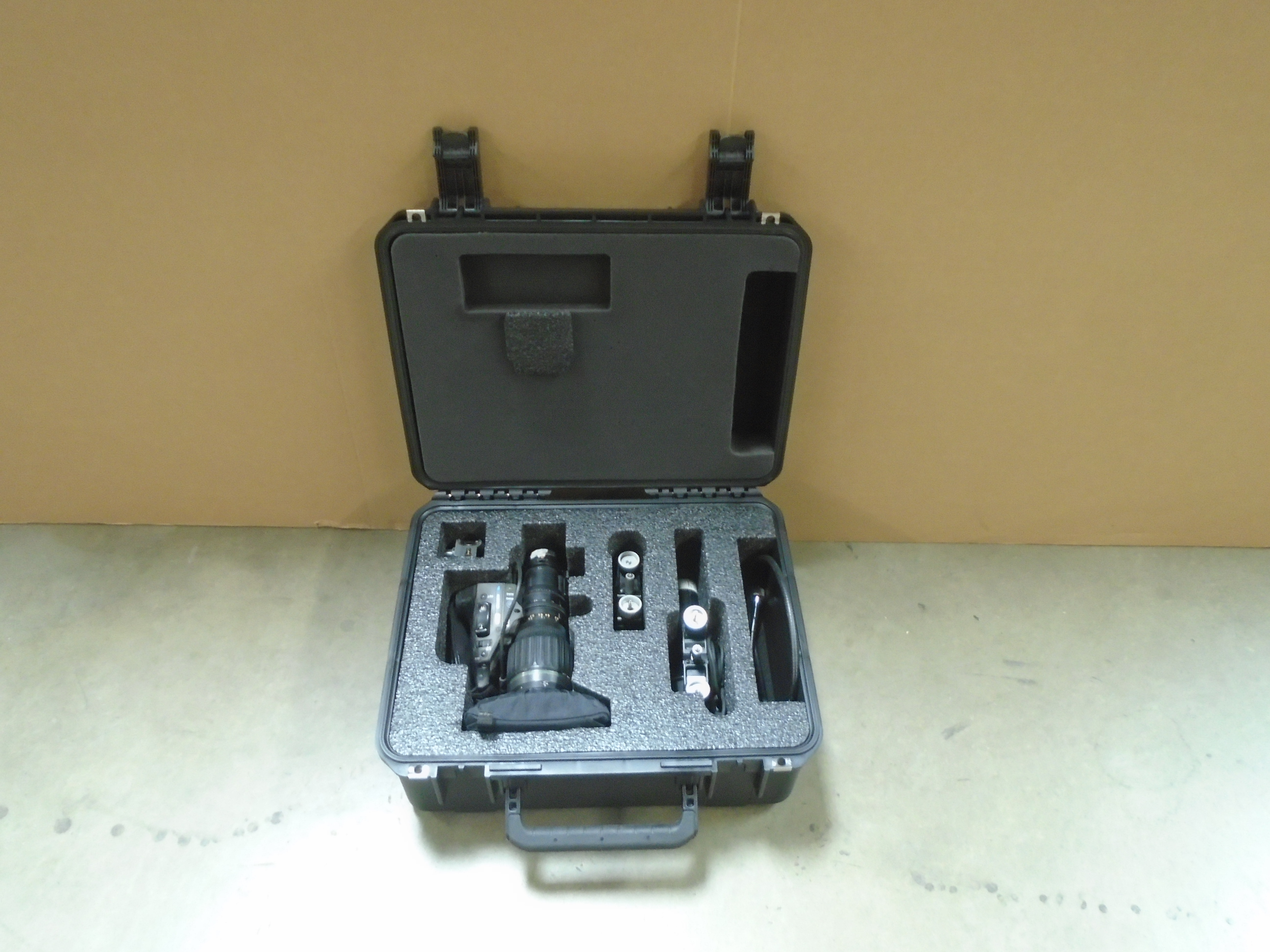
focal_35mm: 26
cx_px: 635
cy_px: 476
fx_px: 954
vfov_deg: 53.1
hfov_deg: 67.3
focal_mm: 4.6
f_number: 3.2
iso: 400
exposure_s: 1/10
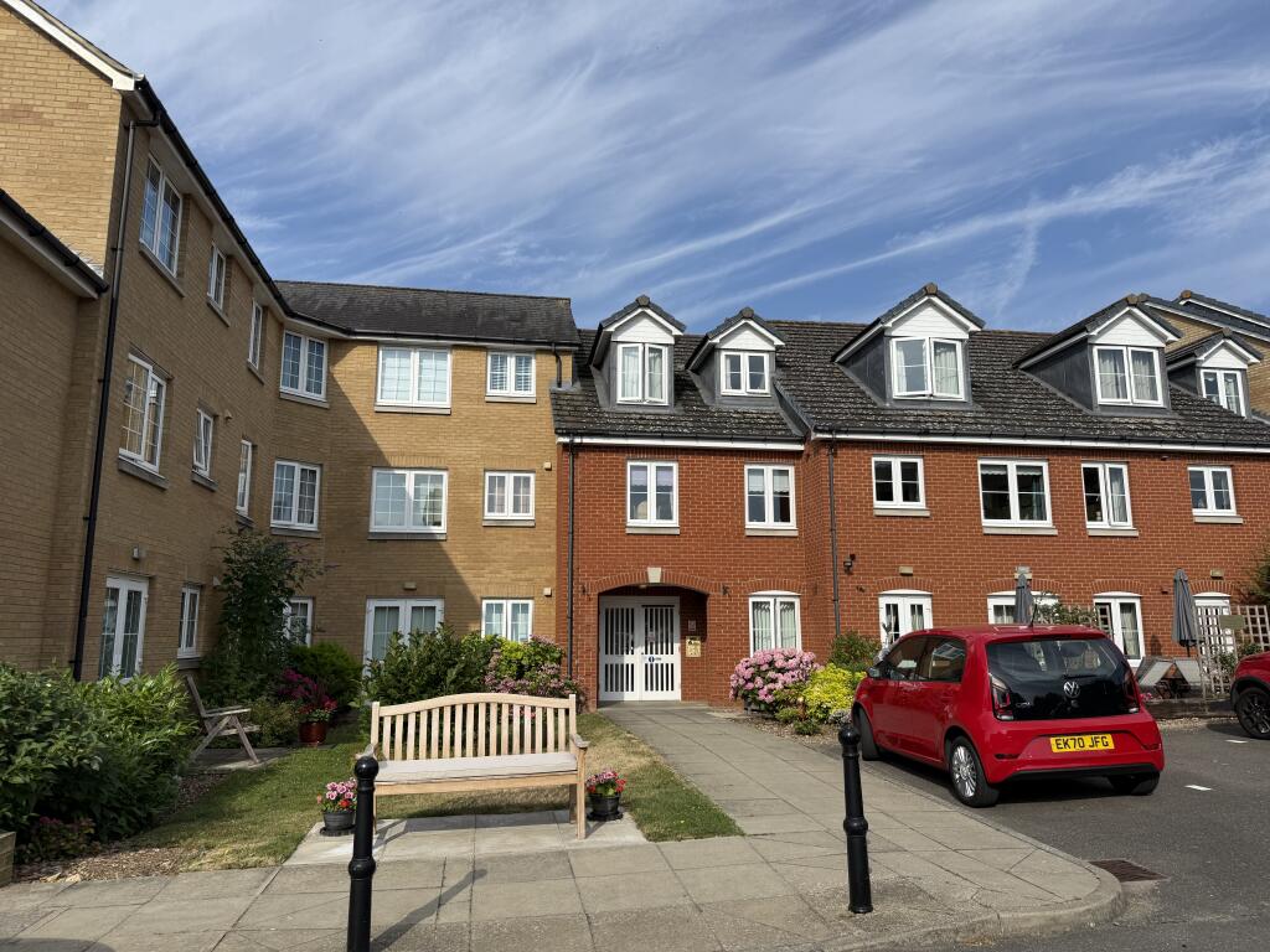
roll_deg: +0.0
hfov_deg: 71.6
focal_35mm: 24
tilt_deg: +10.3
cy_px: 476
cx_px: 635
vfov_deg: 56.8
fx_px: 881
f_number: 1.78
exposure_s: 1/5319
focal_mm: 6.76
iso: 80
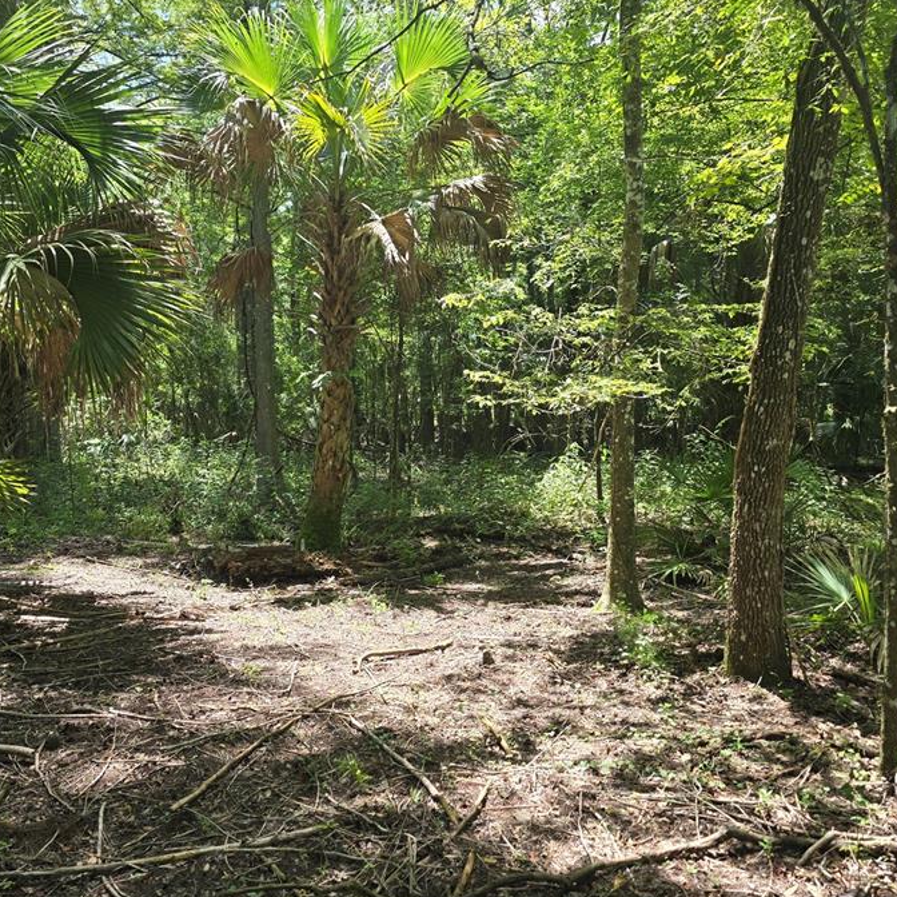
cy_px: 419
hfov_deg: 52.4
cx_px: 399
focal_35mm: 31
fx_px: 909
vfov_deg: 52.5
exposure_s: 1/180
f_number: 1.7
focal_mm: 6.3
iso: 25
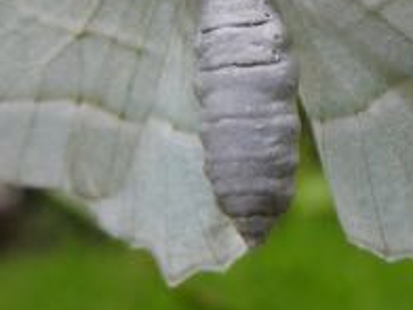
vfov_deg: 16.0
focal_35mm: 92
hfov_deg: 20.7
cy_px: 80
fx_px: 1098
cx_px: 396
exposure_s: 1/100
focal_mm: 5.4
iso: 100
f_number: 3.5
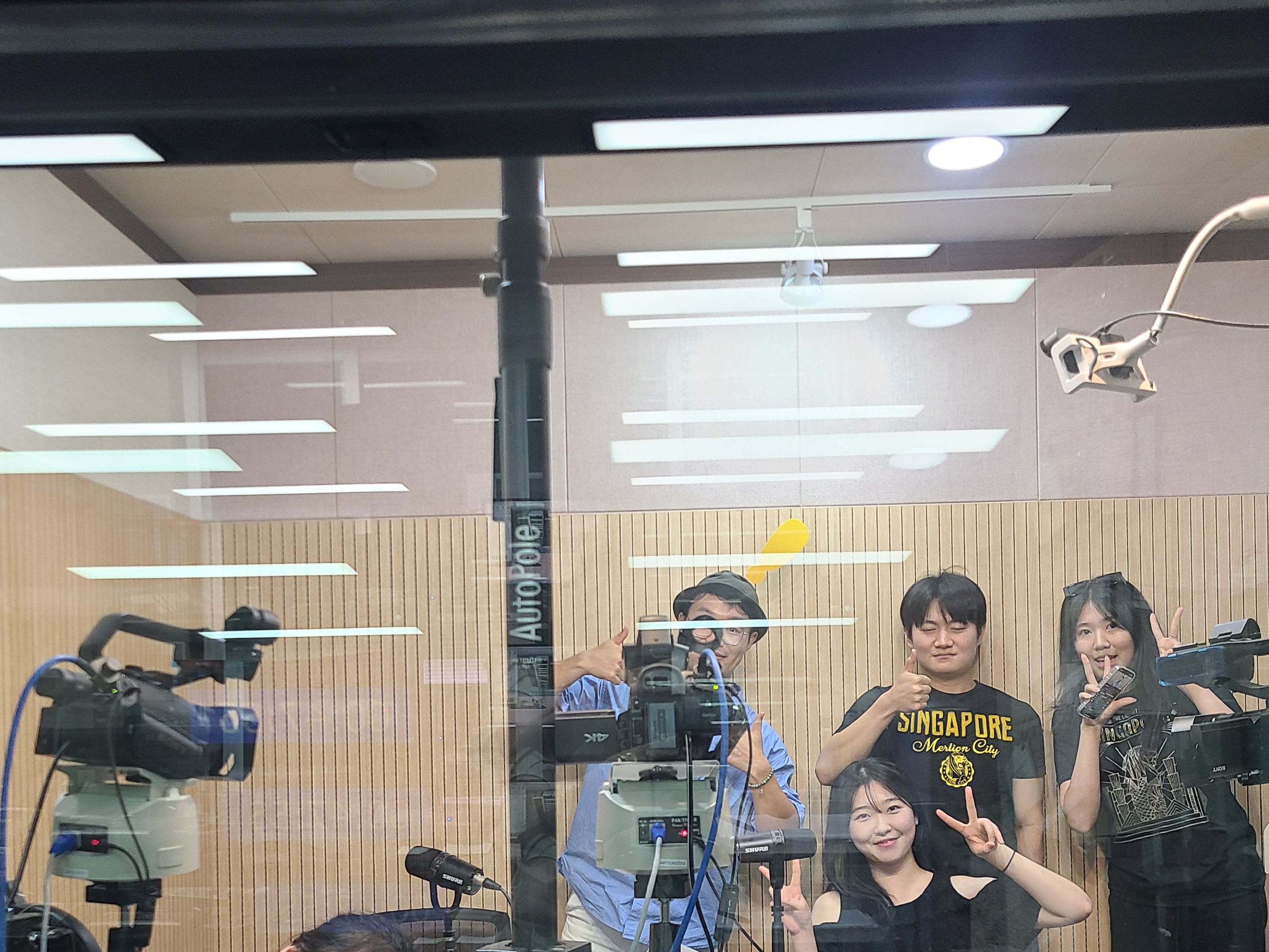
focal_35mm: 41
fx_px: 1503
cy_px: 711
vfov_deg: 34.4
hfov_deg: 45.8
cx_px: 613
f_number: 1.8
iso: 125
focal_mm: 5.4
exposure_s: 1/60
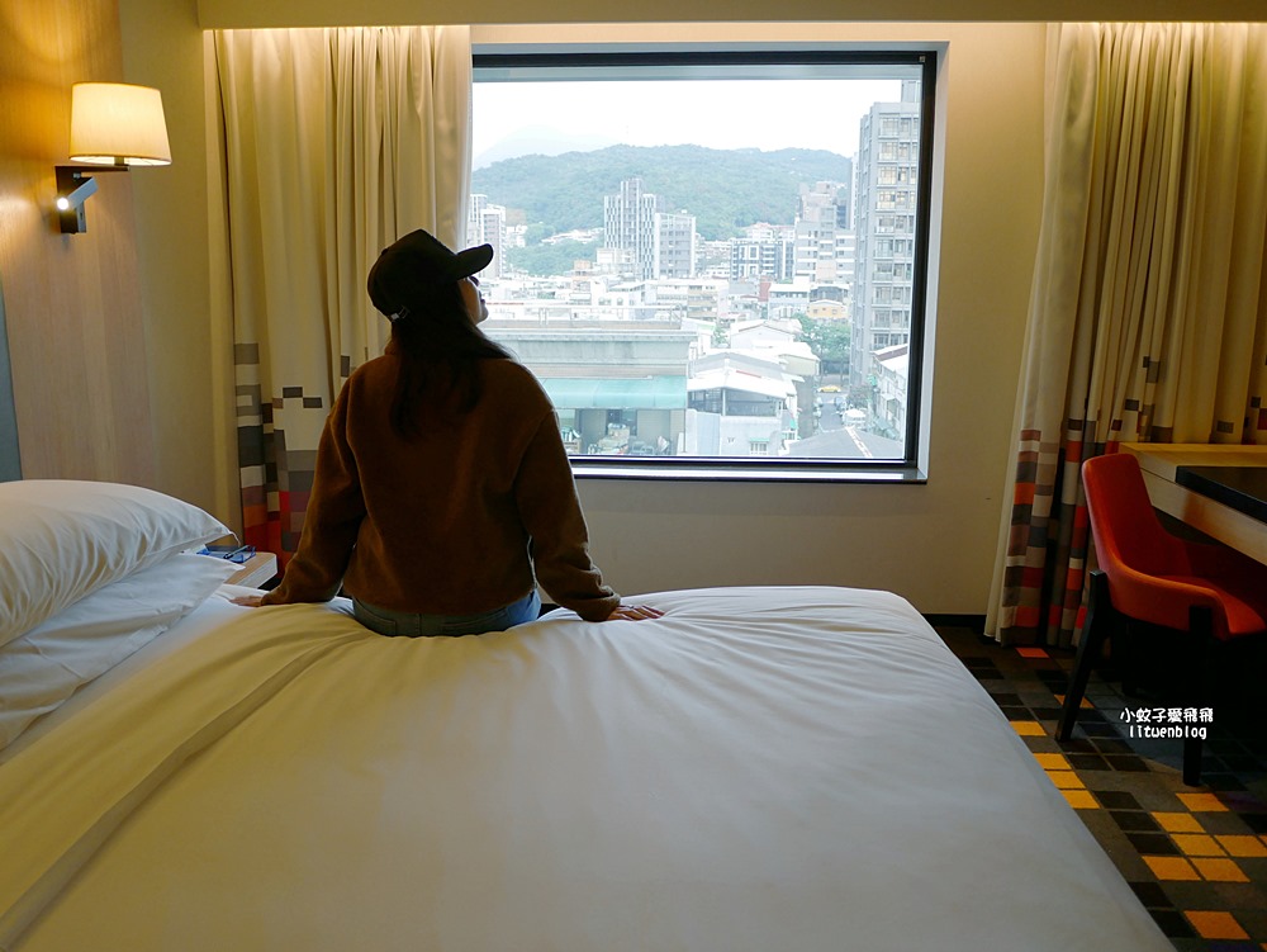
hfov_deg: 63.4
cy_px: 476
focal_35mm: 28
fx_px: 1025
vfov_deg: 49.8
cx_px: 634
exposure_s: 1/60
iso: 200
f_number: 2.5
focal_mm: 14
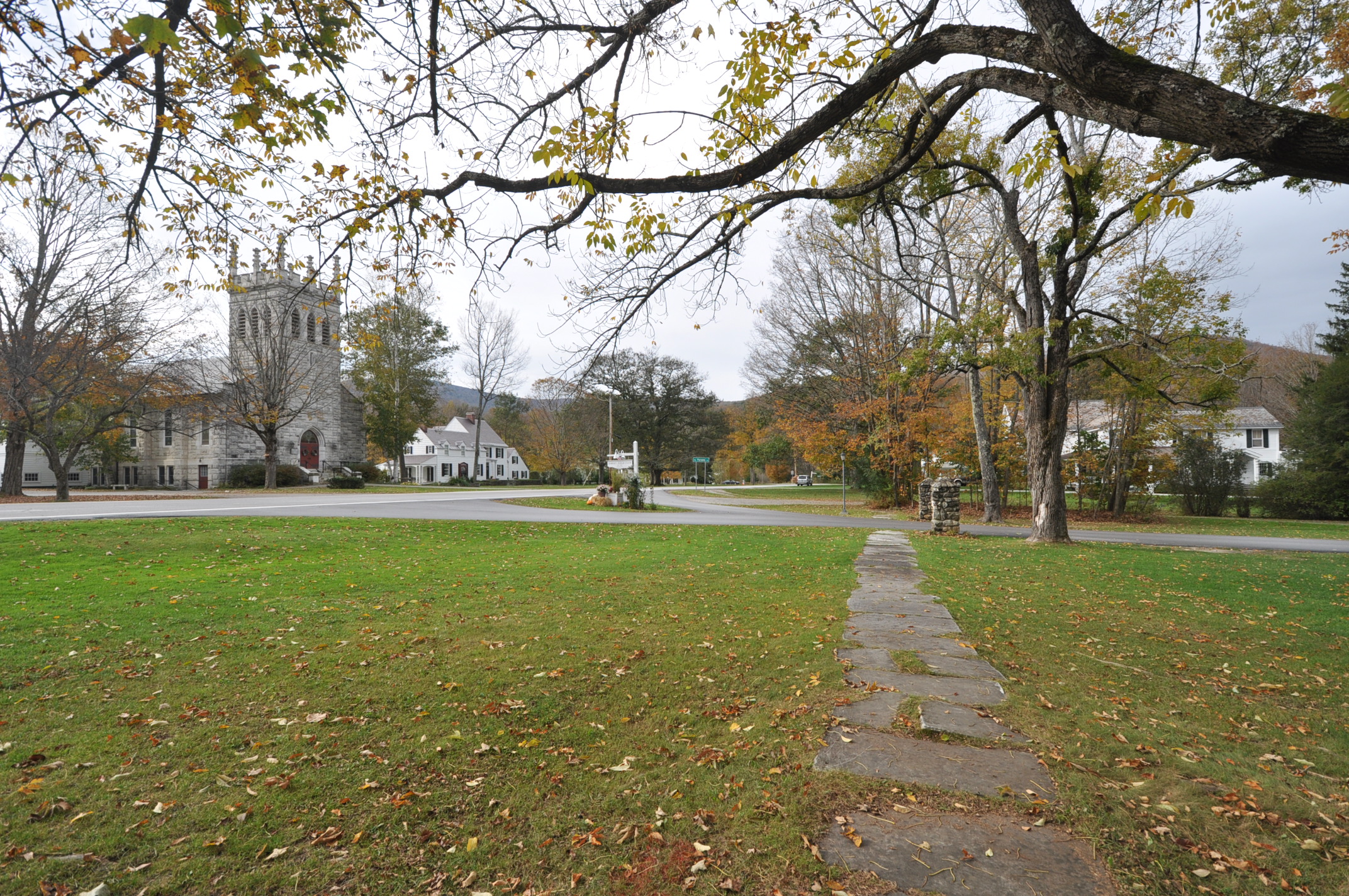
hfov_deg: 100.5
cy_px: 448
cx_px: 674
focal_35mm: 15
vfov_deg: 77.2
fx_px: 561
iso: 200
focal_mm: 10
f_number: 8
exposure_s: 1/250
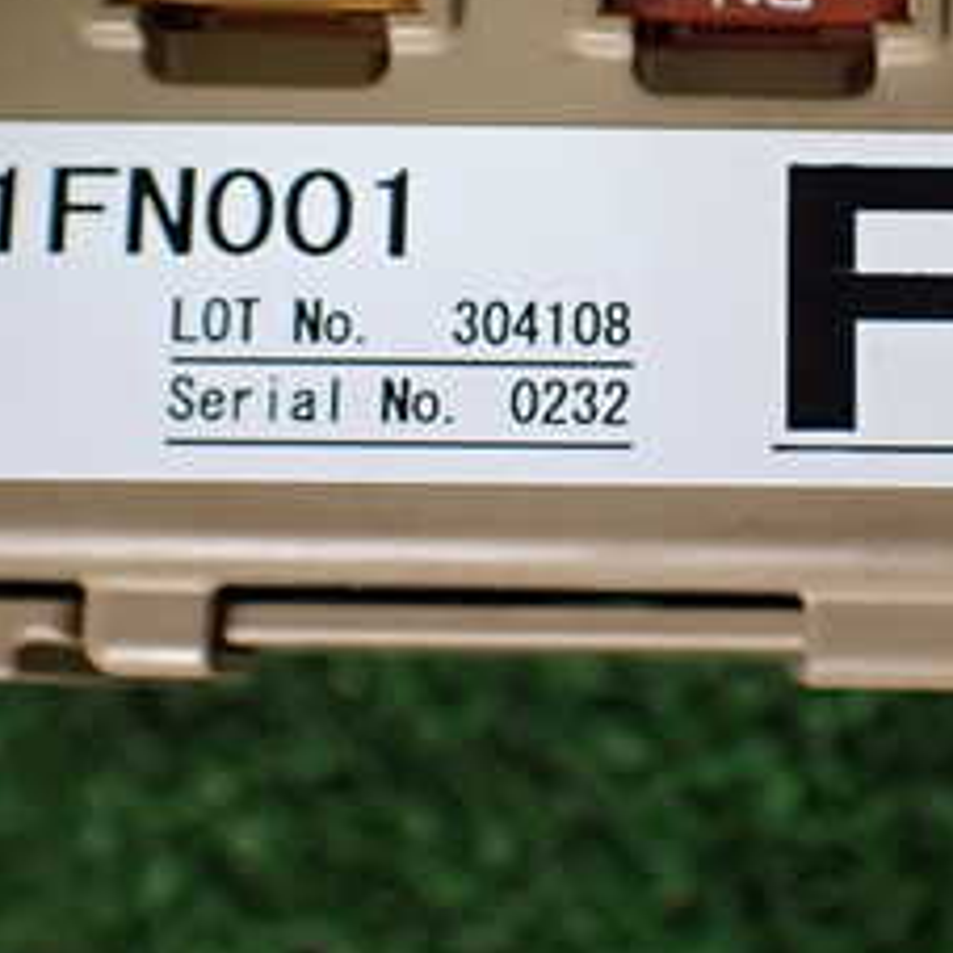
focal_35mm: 70
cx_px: 781
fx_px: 2180
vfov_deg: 24.4
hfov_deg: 24.2
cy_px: 239
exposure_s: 1/125
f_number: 2.3
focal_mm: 5.4
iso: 500
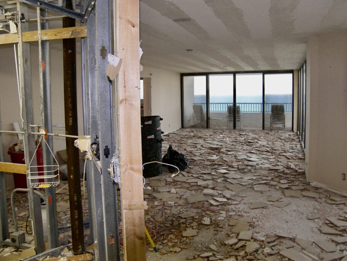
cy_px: 115
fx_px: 271
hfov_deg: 65.1
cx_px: 195
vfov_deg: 51.3
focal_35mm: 27
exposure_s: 1/30
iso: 100
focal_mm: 5
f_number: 2.8
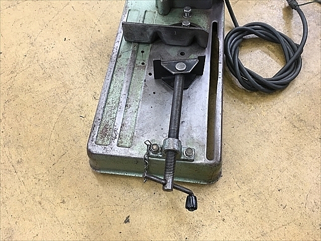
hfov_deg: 61.7
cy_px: 120
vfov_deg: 48.2
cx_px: 160
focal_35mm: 29
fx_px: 269
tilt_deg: -62.1
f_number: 2.2
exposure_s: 1/30
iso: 80
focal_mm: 4.15
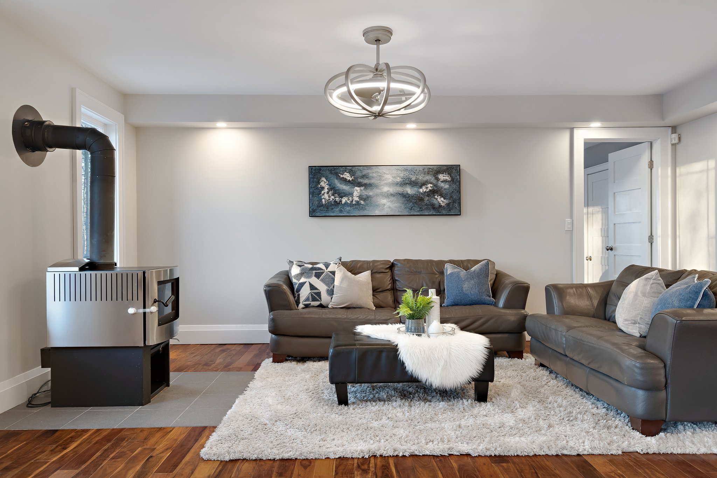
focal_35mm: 26
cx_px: 358
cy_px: 239
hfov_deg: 69.4
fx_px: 518
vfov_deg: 49.5
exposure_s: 1/2.5
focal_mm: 26
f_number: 8
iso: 640
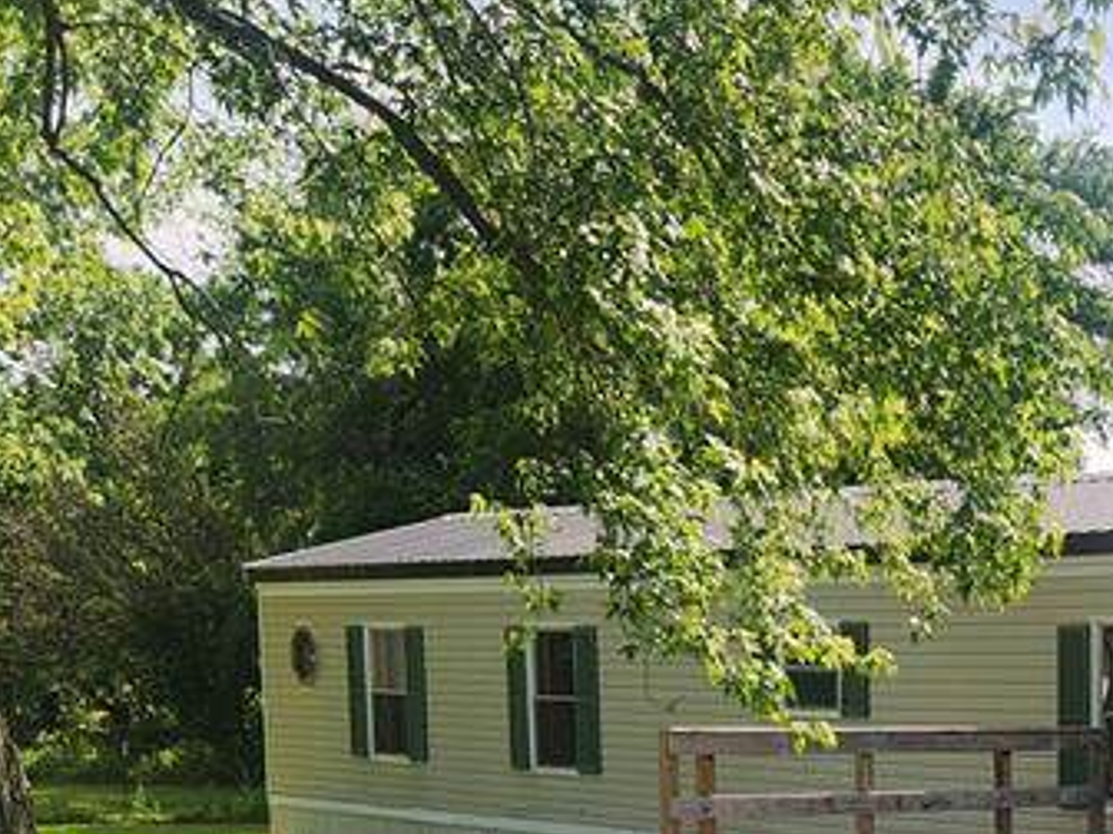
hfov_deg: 25.3
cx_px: 1295
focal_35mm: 70
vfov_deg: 19.8
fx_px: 2251
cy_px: 986
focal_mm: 5.4
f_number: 1.8
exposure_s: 1/1179
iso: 20
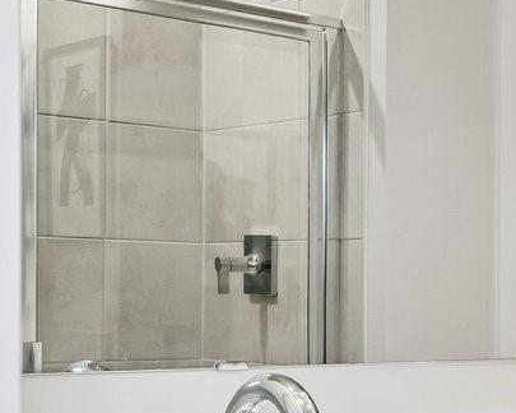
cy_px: 303
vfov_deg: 20.0
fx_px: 1161
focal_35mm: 76
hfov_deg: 15.9
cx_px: 1162
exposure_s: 1/6
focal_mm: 16
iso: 400
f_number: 8
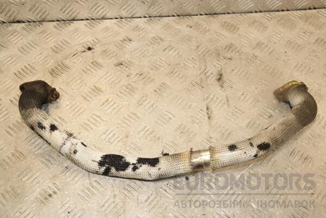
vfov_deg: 34.2
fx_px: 353
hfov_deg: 49.6
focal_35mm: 39
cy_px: 109
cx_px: 163
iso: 800
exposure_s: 1/200
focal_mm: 26
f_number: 9
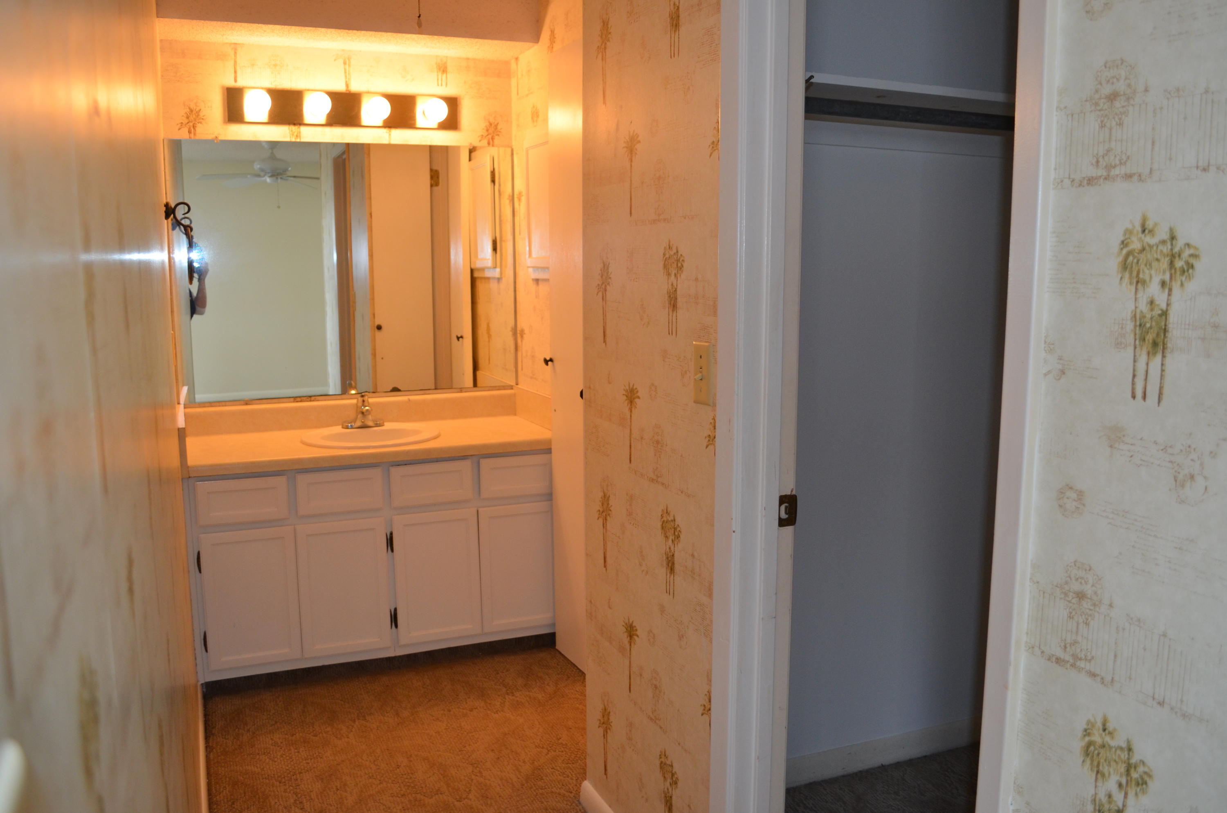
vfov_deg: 43.4
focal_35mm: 30
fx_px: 1020
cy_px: 406
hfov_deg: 62.0
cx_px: 614
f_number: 3.8
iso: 500
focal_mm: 20
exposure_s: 1/60
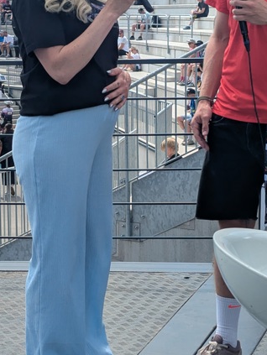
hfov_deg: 14.2
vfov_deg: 18.9
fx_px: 1068
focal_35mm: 104
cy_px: 136
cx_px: 87
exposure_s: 1/2053
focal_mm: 6.81
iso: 48
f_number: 1.85
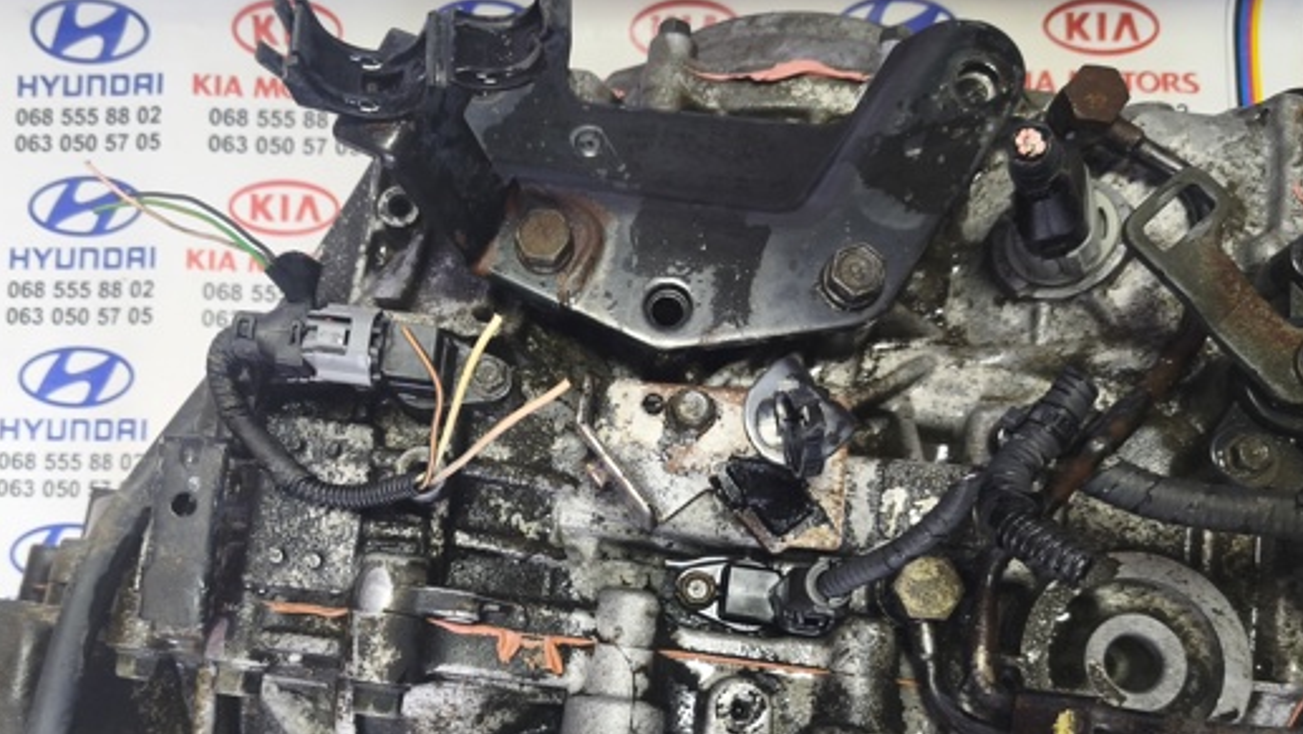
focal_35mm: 31
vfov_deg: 36.8
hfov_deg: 62.5
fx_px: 1071
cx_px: 587
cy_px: 557
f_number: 1.7
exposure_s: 1/50
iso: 320
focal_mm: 5.35
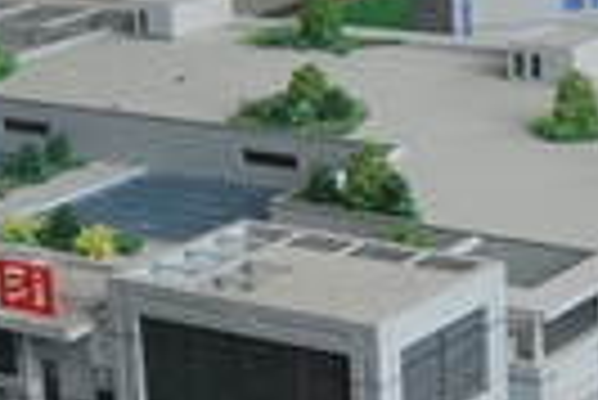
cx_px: 337
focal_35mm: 135
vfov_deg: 10.2
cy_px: 222
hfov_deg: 15.2
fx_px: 2245
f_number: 6.3
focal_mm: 24
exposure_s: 1/160
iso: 1600
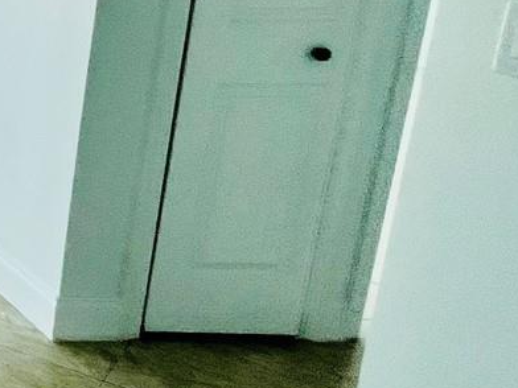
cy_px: 58
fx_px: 793
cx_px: -503
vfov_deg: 26.8
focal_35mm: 53
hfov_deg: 19.8
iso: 32
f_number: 1.8
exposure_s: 1/664
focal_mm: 1.57
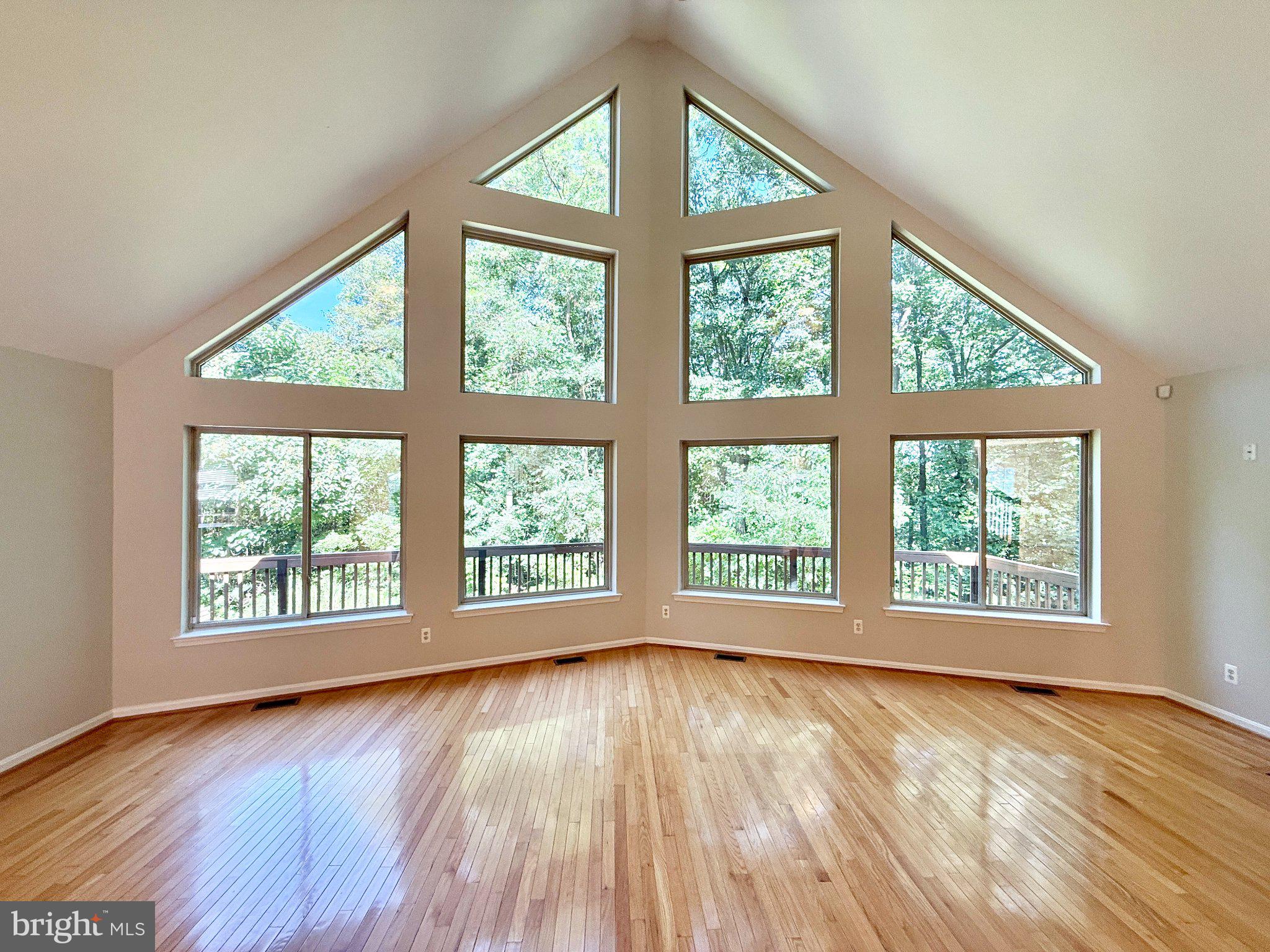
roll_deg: -0.3
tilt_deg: +0.8
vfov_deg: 85.7
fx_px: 514
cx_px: 635
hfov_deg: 102.1
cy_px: 476
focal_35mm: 14
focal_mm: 2.22
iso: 80
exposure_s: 1/99
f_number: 2.2
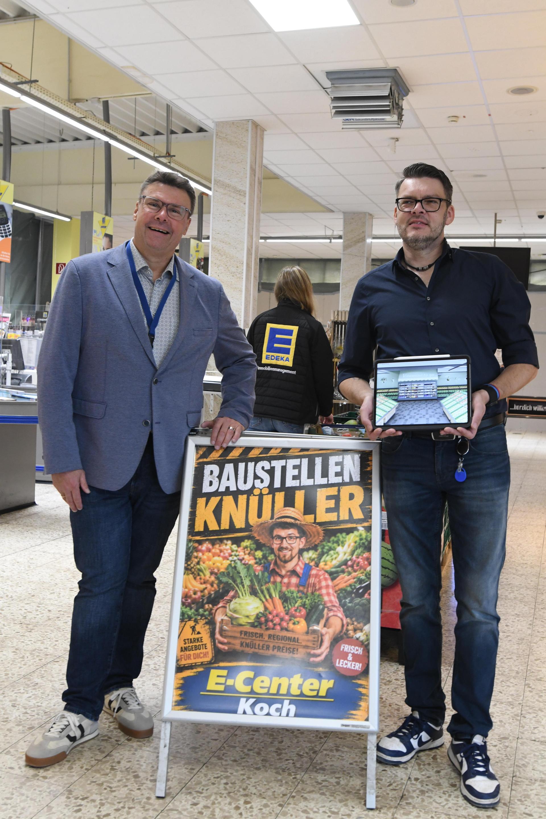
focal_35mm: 36
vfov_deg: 53.1
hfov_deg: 36.9
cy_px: 410
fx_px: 819
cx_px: 273
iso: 1600
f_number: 4.5
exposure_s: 1/80
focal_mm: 24
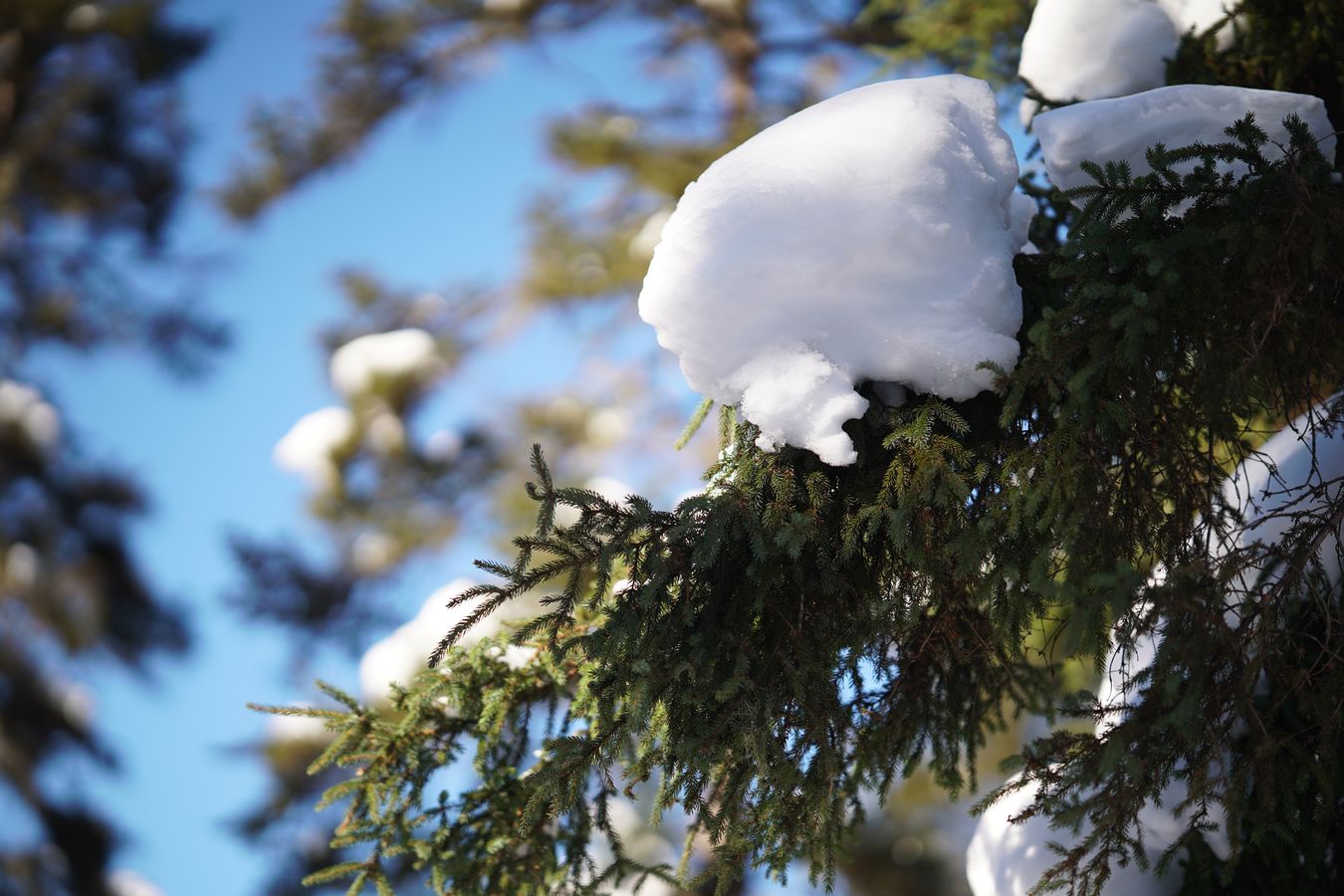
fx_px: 3173
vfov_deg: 16.1
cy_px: 448
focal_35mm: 85
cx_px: 672
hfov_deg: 23.9
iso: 100
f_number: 1.4
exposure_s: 1/3200
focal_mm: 85
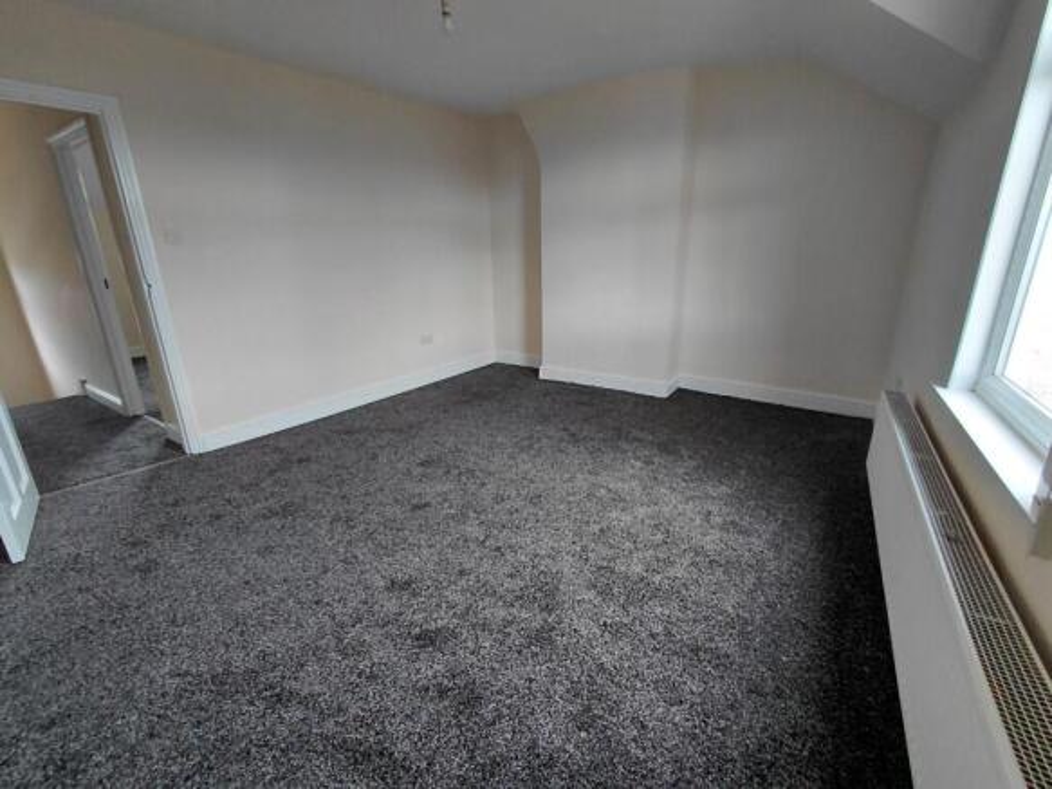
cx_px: 526
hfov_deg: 94.5
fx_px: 486
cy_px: 394
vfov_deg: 78.1
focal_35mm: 16
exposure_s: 1/50
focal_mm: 1.64
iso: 80
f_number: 2.2
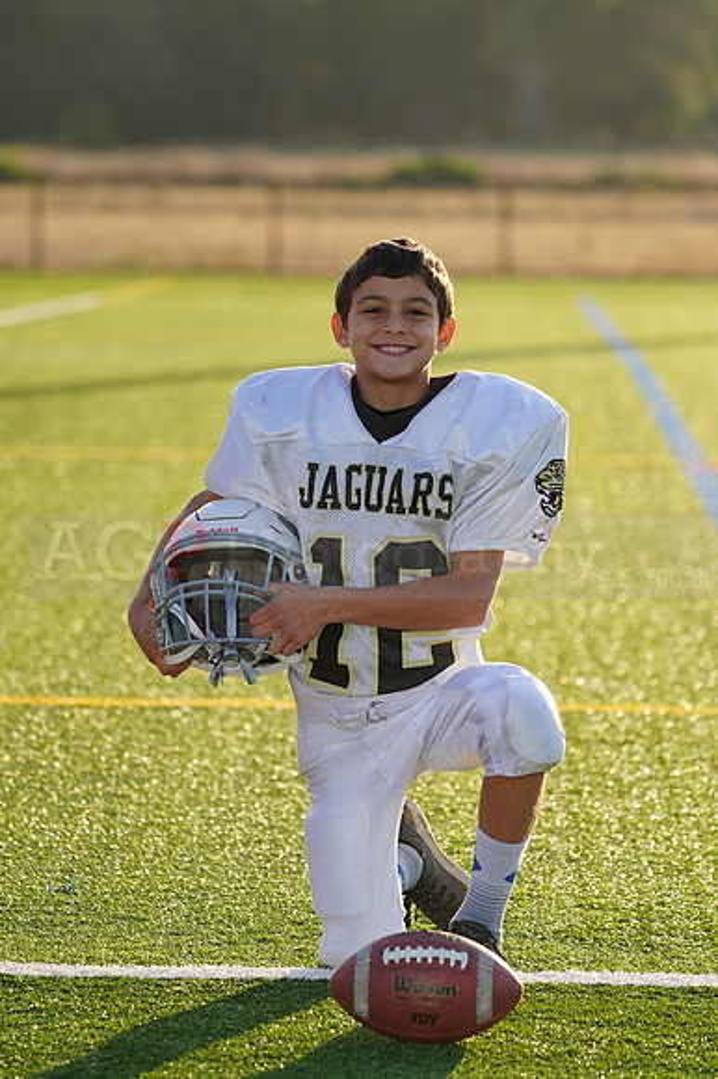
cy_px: 540
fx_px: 6080
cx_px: 359
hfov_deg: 6.8
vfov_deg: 10.1
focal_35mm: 203
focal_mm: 203
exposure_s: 1/250
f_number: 5.6
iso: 100
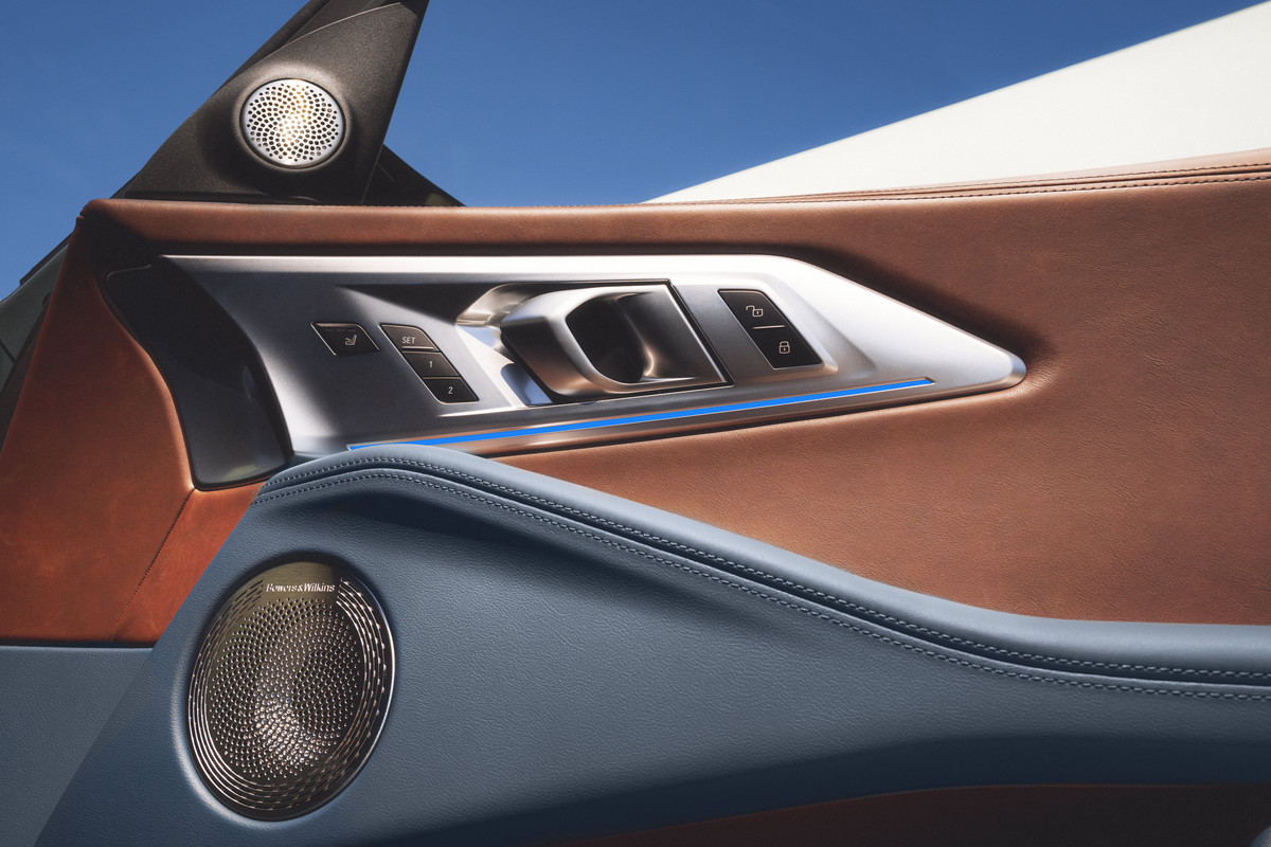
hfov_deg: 60.3
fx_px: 1094
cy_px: 424
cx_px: 636
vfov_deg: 42.3
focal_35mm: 31
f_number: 9
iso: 250
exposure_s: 1/200
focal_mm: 31
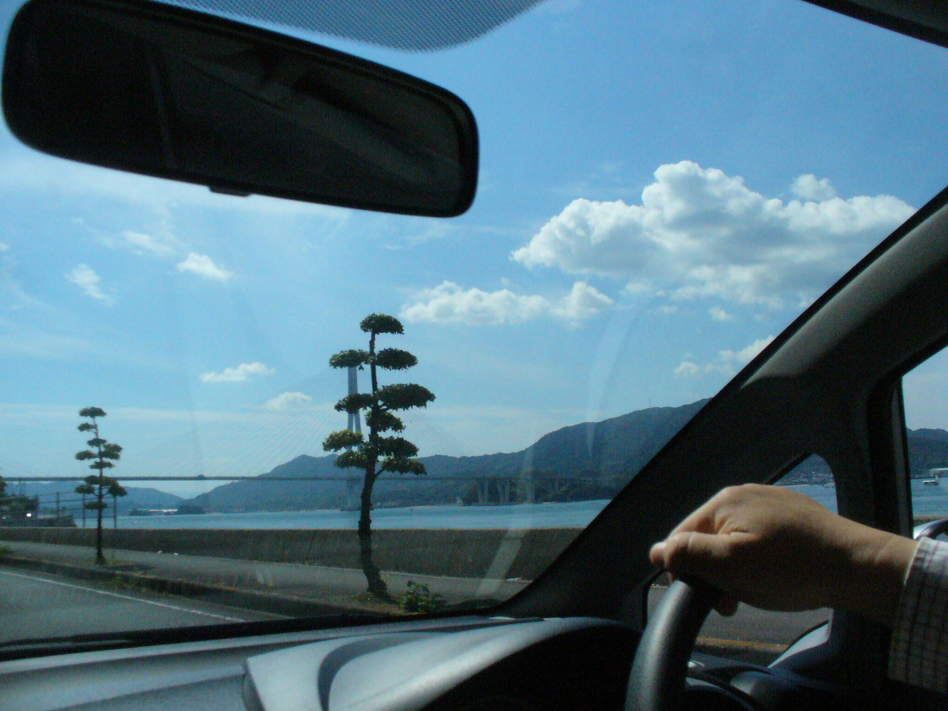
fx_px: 1013
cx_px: 474
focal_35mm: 37
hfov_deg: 50.1
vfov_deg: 38.7
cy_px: 356
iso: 400
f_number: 5.6
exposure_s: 1/2000
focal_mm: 6.1
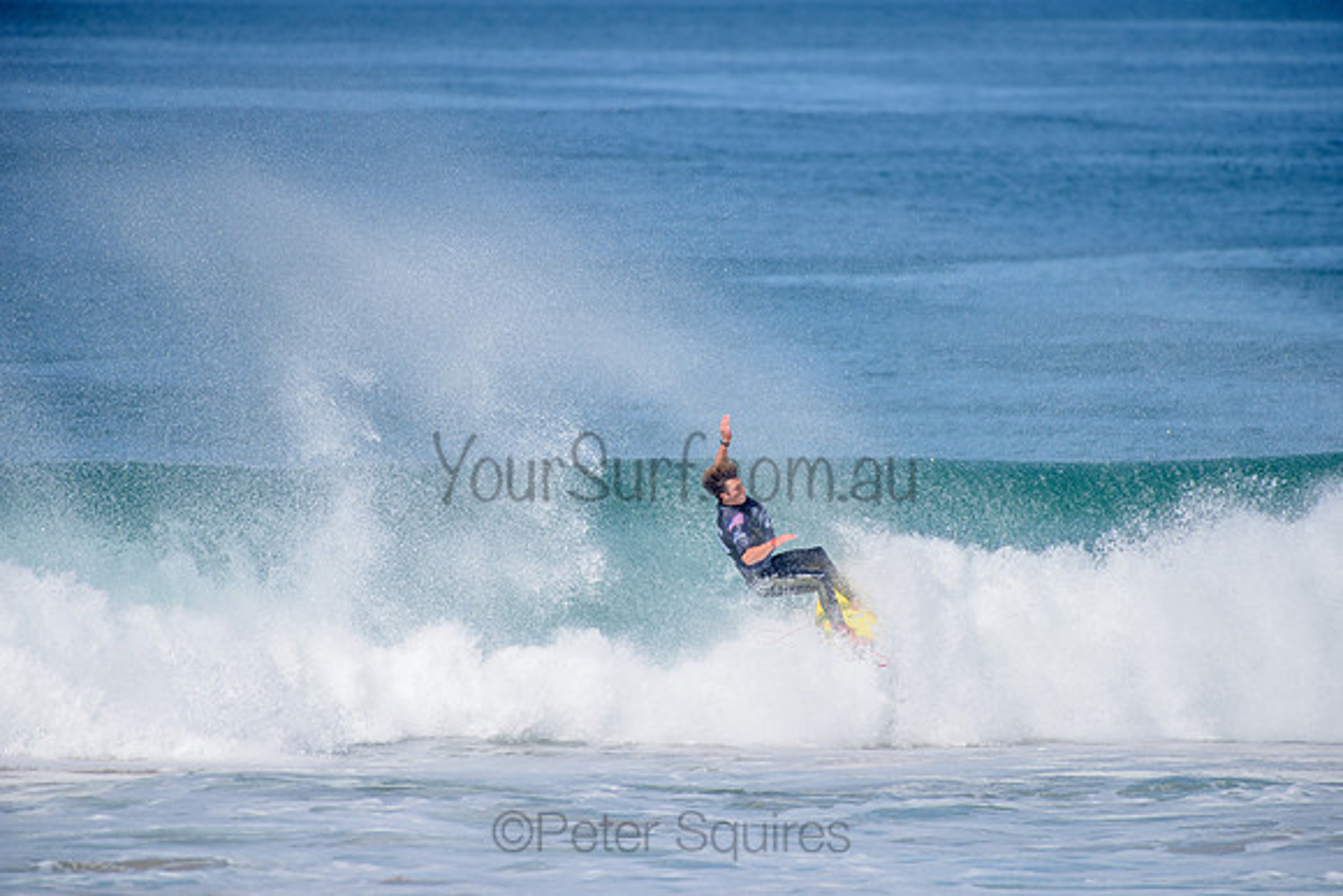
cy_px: 448
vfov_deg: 2.8
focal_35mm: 500
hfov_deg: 4.1
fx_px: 18656
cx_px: 672
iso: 160
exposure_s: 1/2000
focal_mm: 500
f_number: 5.6
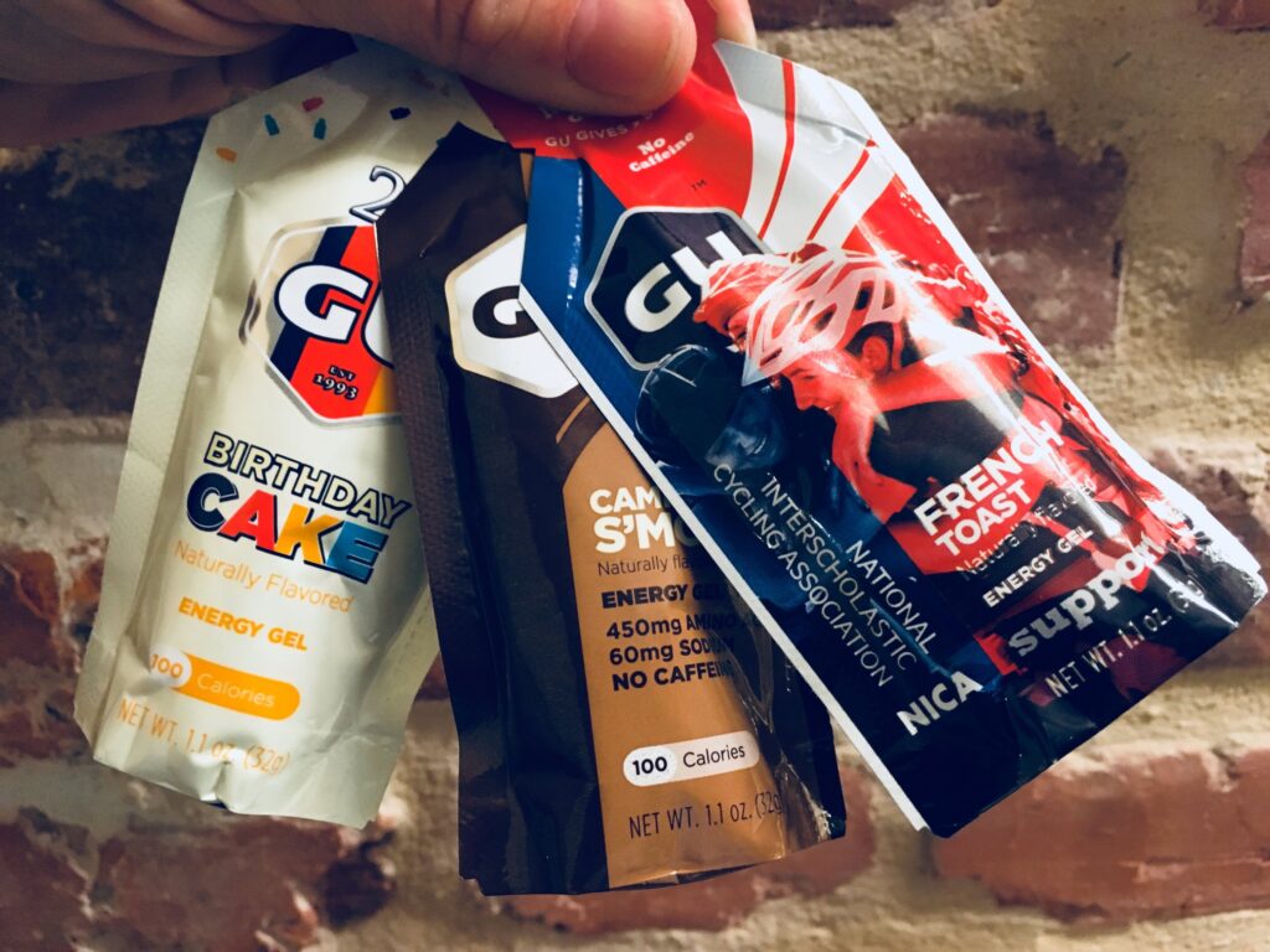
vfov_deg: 48.2
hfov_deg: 61.7
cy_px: 476
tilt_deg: -23.3
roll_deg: +3.3
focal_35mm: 29
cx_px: 635
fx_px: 1064
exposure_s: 1/17
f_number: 2.2
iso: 200
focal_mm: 4.15
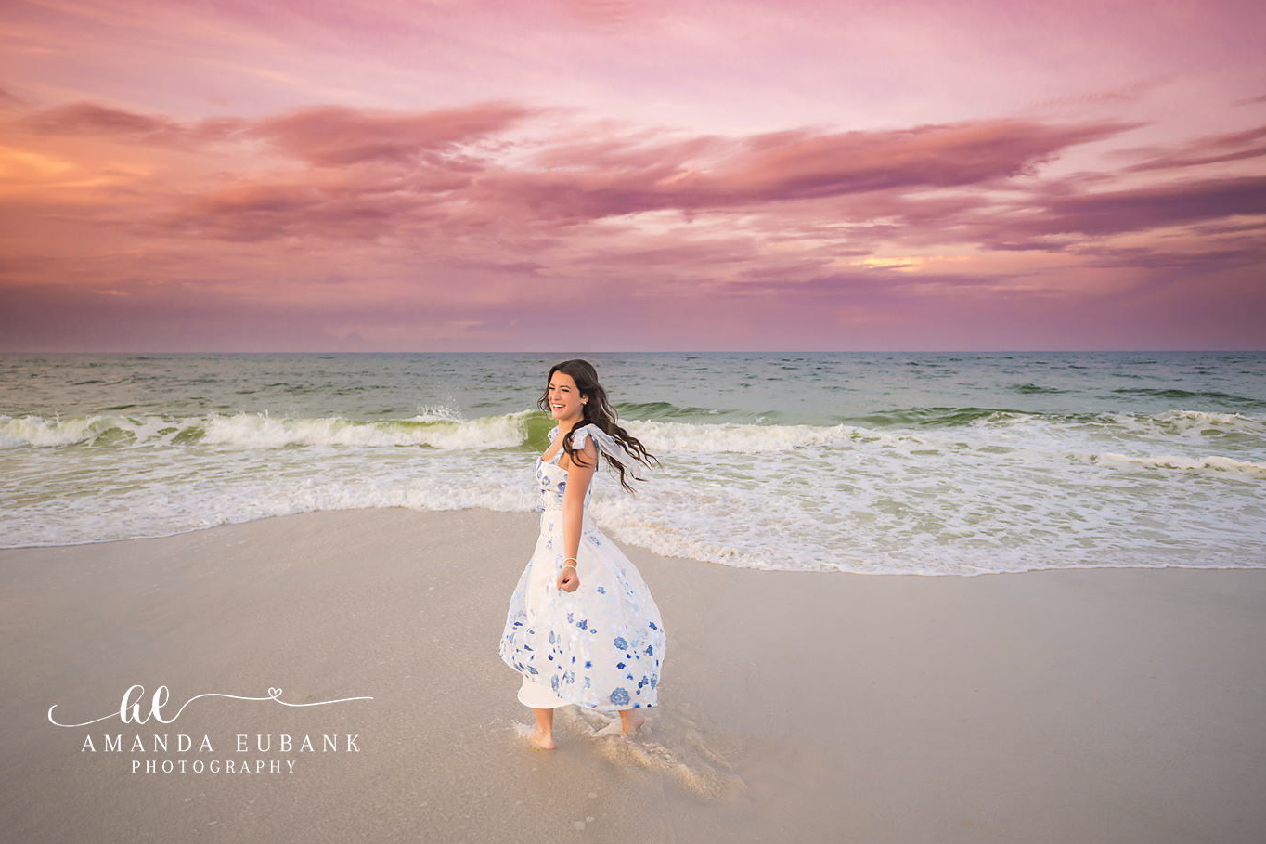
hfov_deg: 78.6
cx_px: 627
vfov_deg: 57.2
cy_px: 445
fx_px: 774
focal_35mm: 22
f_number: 2.8
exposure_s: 1/500
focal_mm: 20
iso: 1000
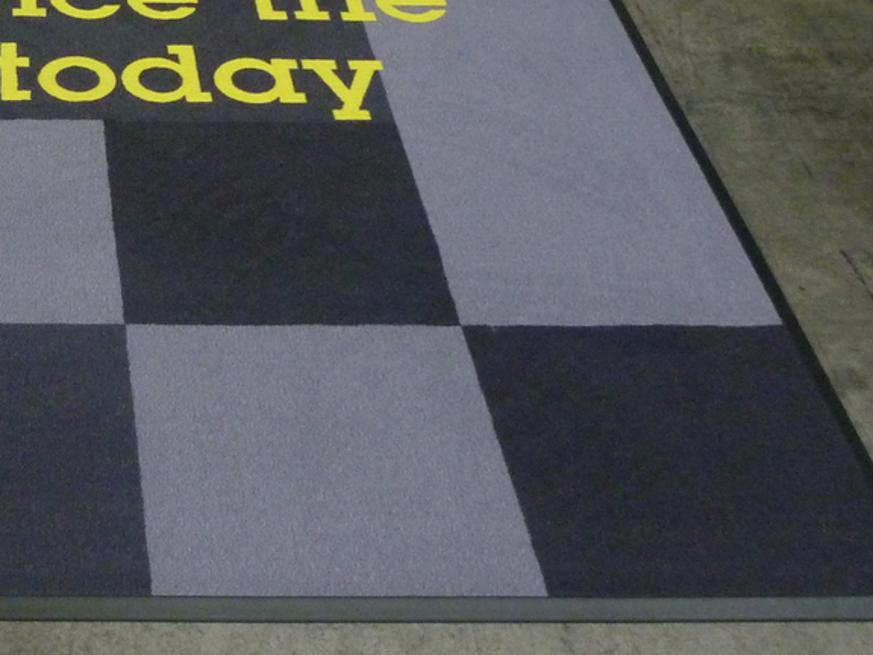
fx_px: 1715
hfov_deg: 26.8
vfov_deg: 21.1
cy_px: 47
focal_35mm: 68
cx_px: -30
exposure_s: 1/60
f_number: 3.3
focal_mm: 4.9
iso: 400
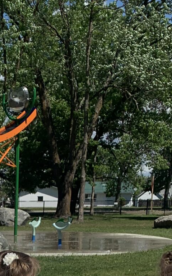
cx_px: -76
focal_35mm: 92
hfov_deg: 13.5
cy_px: 366
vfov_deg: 20.5
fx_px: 690
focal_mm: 4.25
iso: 25
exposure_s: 1/8696
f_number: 1.8
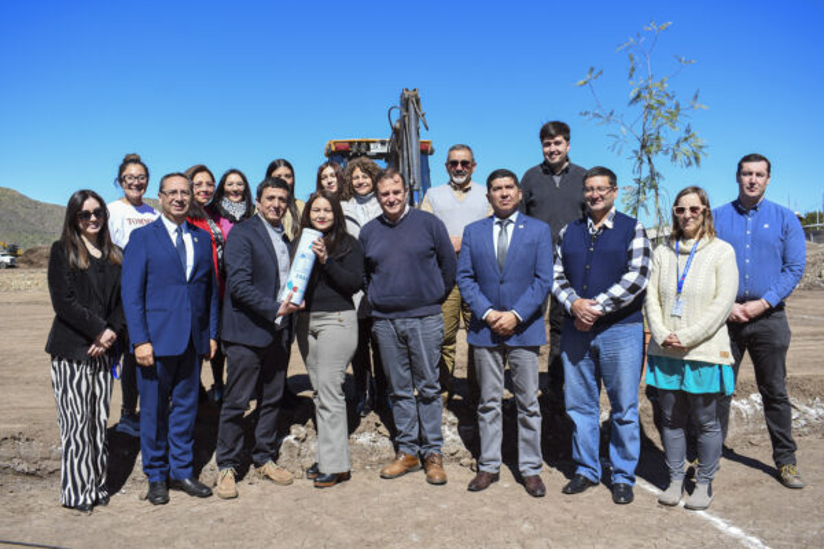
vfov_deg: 38.9
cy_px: 274
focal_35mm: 34
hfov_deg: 55.8
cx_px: 412
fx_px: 778
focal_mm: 23
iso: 160
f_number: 5.6
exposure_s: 1/640
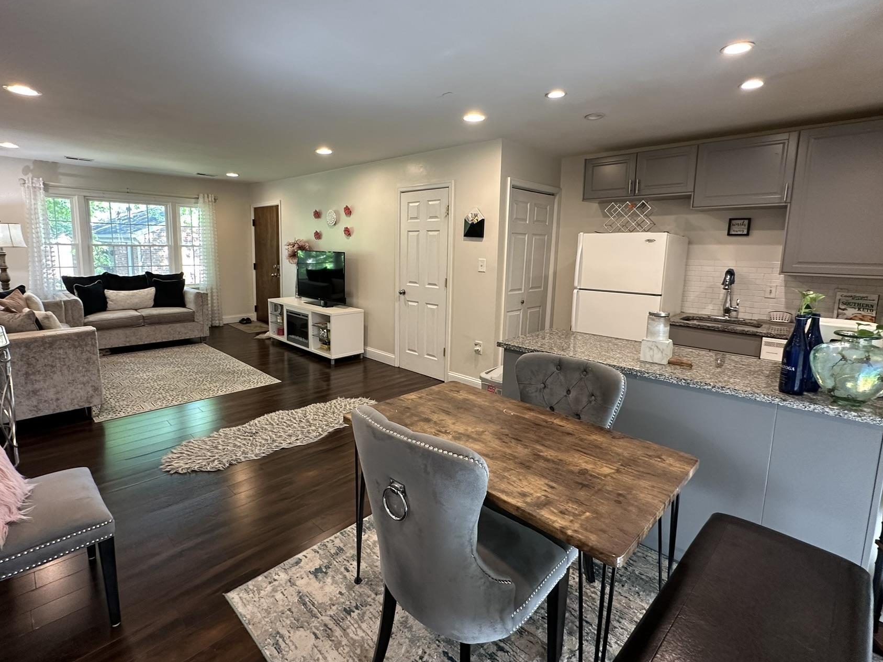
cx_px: 410
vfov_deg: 74.6
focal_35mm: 17
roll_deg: -1.7
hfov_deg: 90.9
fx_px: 434
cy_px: 306
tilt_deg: -7.3
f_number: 2.2
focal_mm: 2.22
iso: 200
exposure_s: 1/60
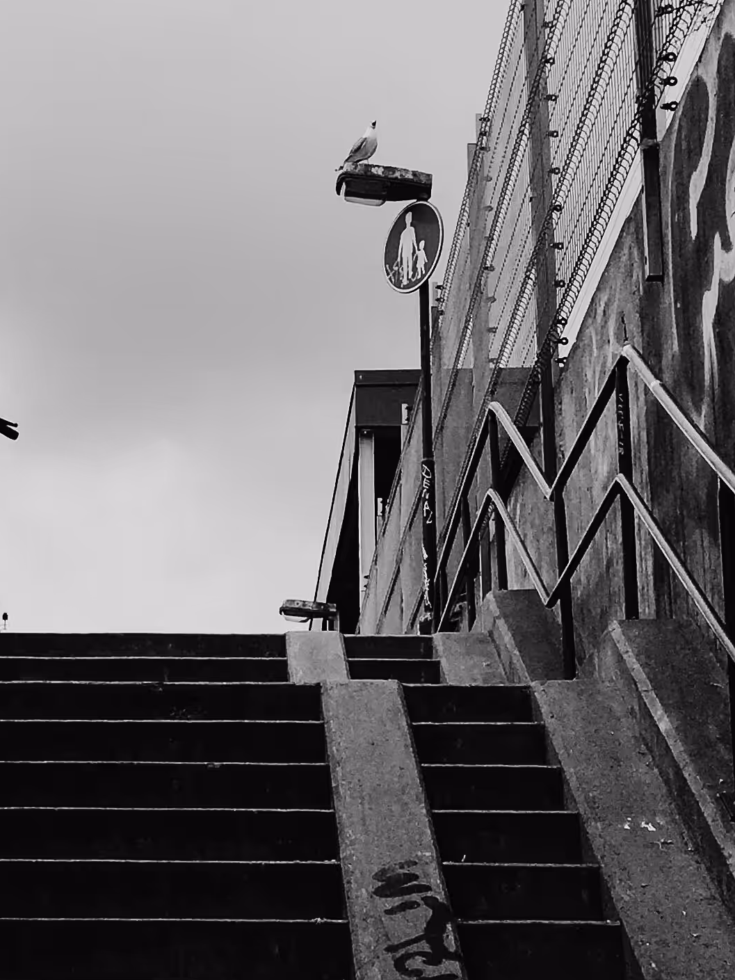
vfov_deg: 23.6
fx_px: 2349
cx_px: 214
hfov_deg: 17.7
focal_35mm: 83
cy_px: 460
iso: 25
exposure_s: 1/1200
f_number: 2.2
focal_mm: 4.15
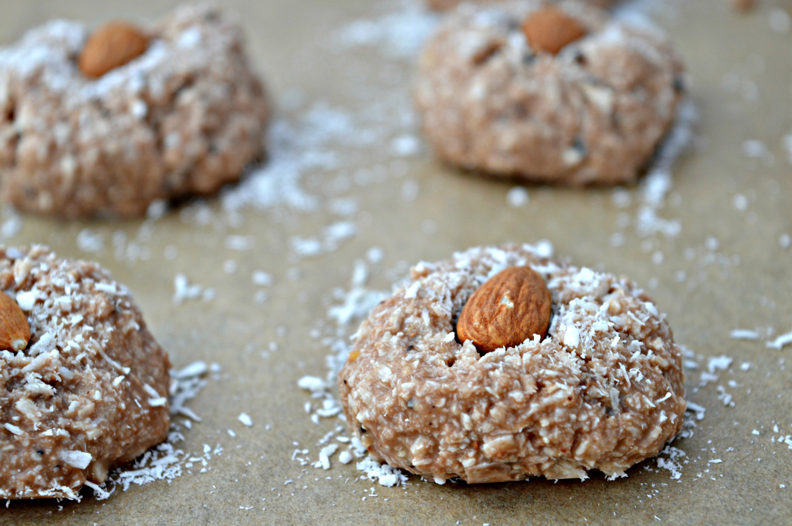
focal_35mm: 82
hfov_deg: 24.6
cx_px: 396
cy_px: 263
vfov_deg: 16.5
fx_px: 1813
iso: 200
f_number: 5.6
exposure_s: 1/15
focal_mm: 55
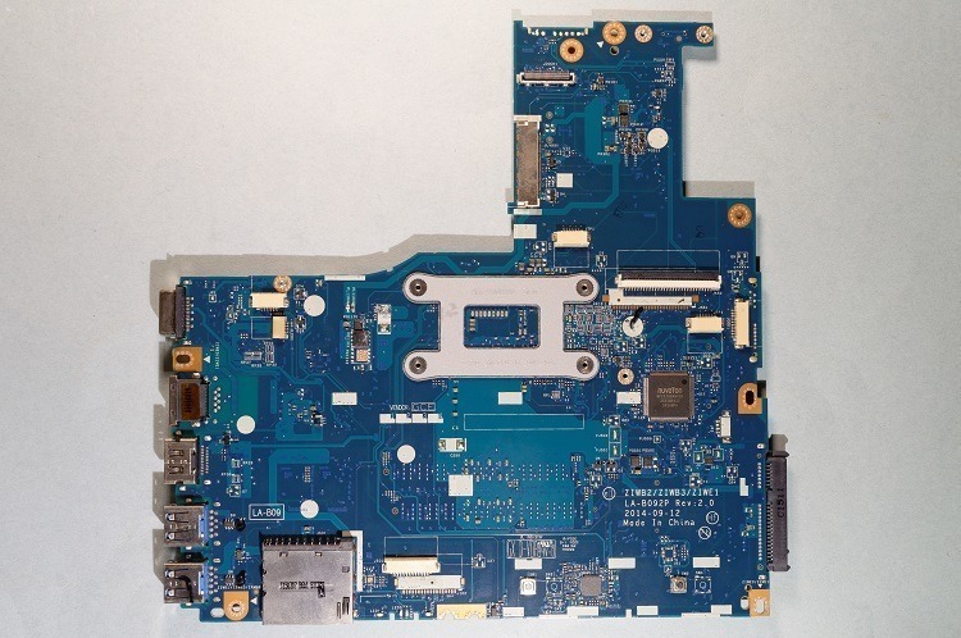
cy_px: 319
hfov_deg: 53.2
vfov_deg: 36.8
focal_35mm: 36
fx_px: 960
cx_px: 480
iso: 100
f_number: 8
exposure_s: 1/5
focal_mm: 24
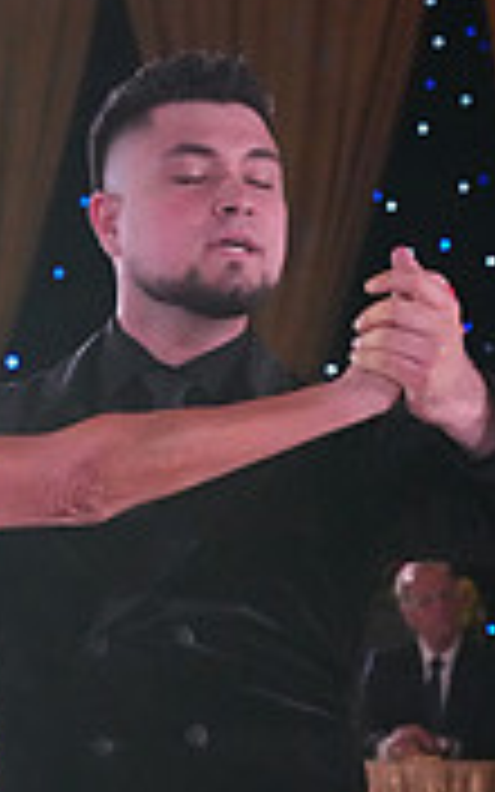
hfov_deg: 4.5
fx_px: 6303
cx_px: -61
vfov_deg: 7.1
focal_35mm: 292
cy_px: 1089
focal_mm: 87
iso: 10000
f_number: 7.1
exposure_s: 1/400
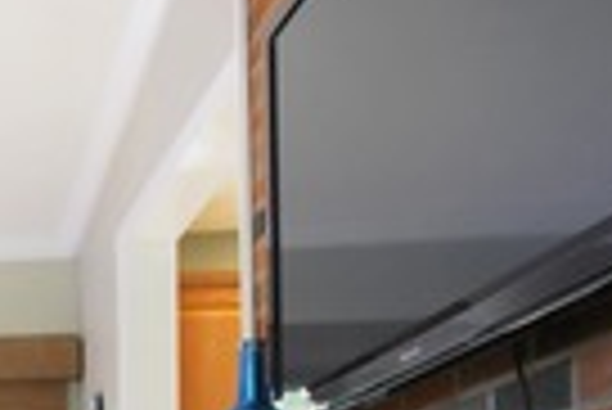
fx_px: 1361
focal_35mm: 80
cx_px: -472
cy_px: 638
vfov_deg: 15.6
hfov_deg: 19.4
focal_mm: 17
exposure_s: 1/4
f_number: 8
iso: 500
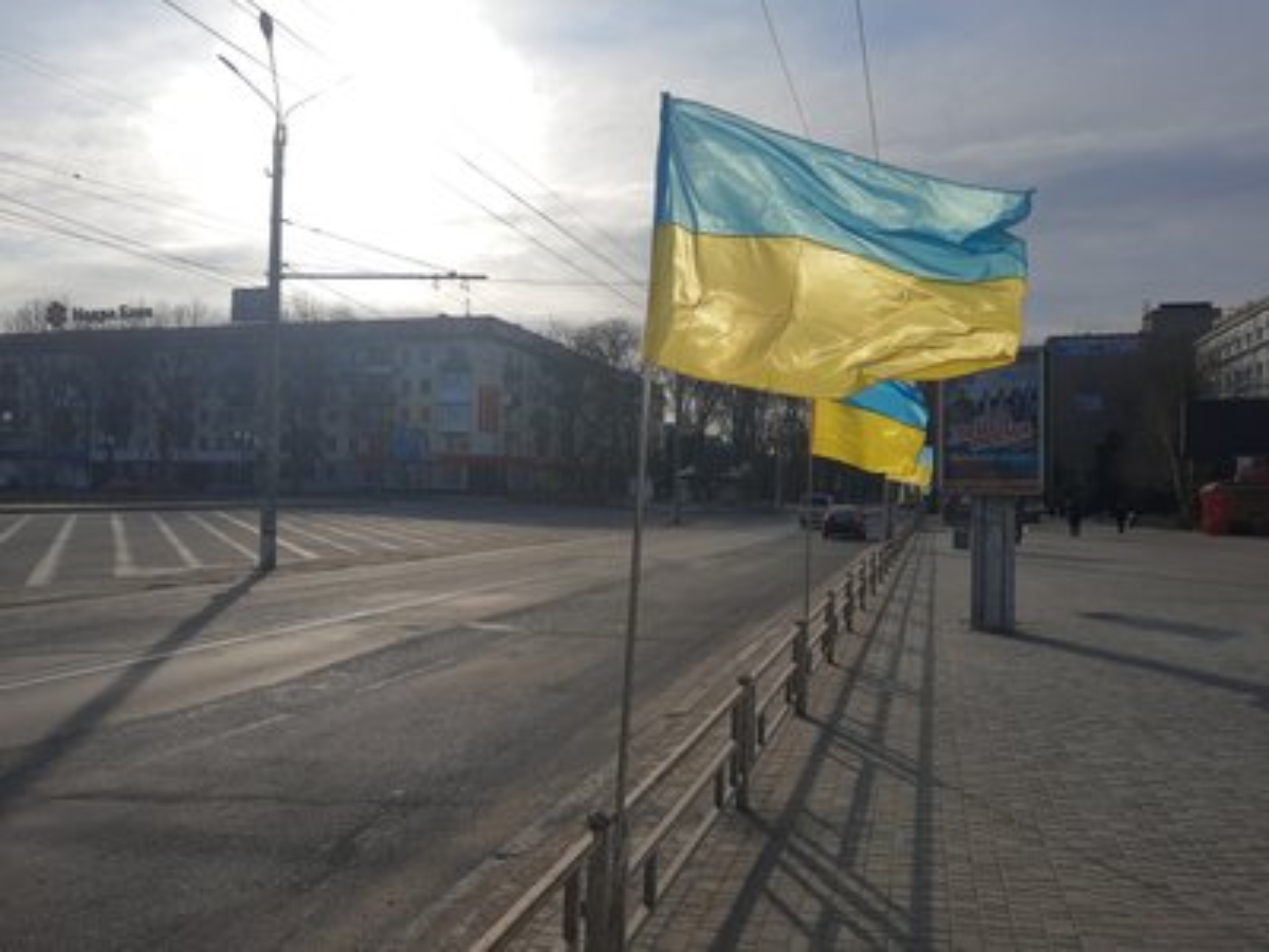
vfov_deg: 53.1
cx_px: 634
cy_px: 476
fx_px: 953
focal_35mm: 26
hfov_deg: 67.3
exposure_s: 1/3774
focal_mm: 3.95
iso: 40
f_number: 1.8
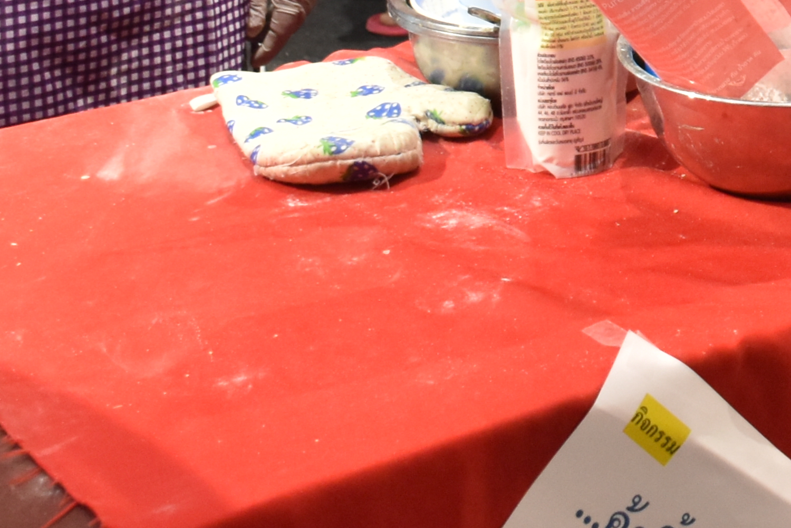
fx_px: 2373
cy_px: -513
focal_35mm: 108
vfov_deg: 11.5
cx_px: 1126
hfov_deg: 17.3
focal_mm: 18
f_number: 5
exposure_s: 1/100
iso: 800
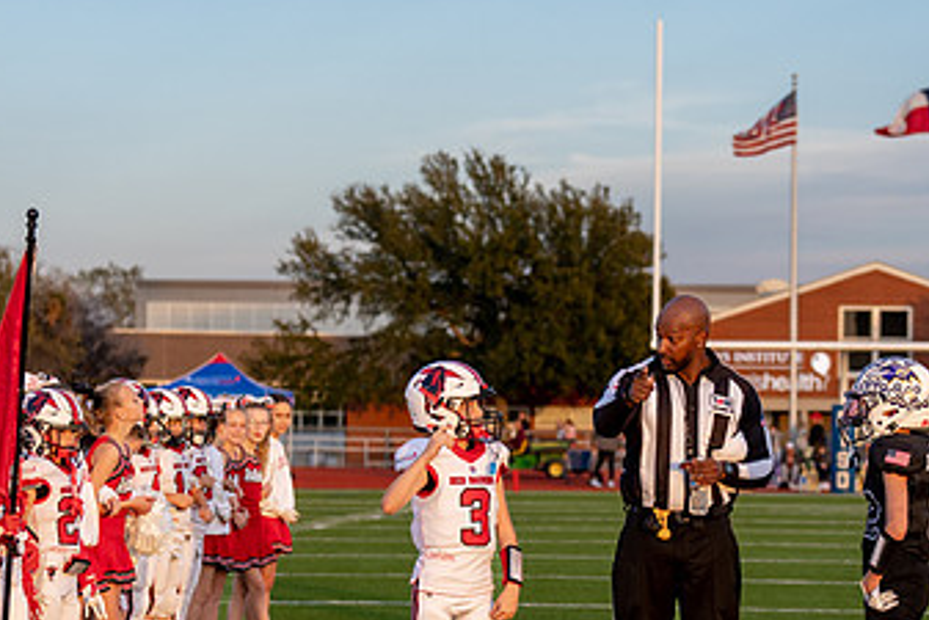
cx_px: 651
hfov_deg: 15.8
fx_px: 3330
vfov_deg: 10.6
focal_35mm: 129
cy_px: 471
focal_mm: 70
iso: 500
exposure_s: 1/1600
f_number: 2.8
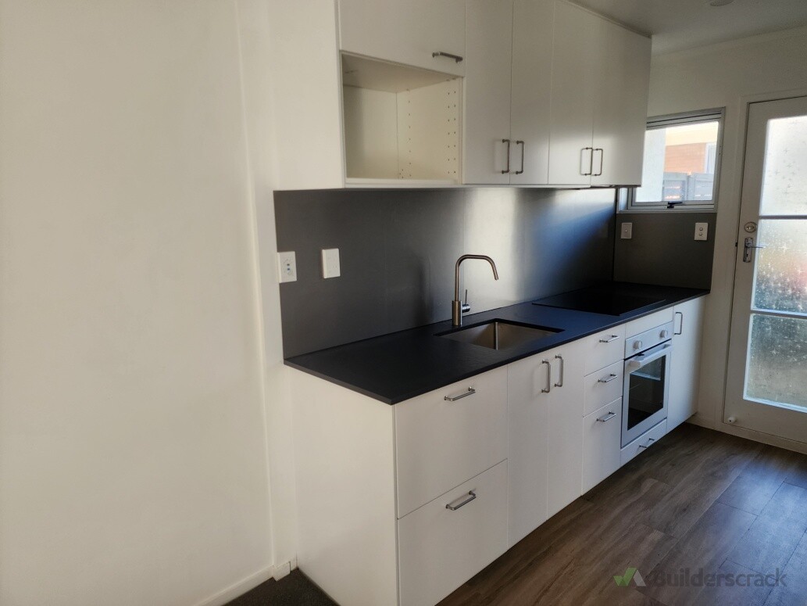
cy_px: 303
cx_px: 404
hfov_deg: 73.9
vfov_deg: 58.9
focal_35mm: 23
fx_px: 536
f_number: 1.8
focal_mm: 6.4
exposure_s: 1/180
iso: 100
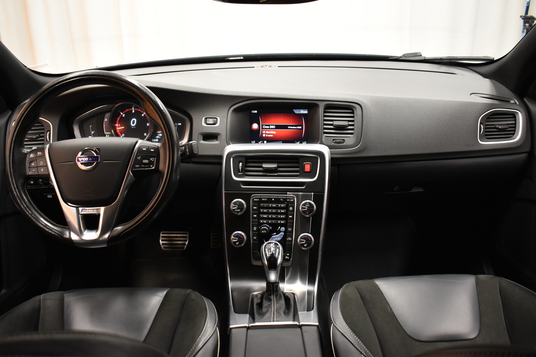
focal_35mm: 32
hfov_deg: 59.5
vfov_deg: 41.7
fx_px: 469
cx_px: 268
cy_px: 178
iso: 1250
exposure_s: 1/30
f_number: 3.8
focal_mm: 21
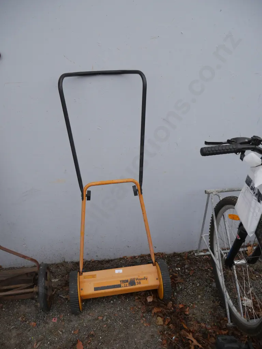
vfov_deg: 63.4
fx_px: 283
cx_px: 131
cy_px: 174
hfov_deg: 49.7
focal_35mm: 28
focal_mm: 14
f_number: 4.5
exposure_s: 1/200
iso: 200
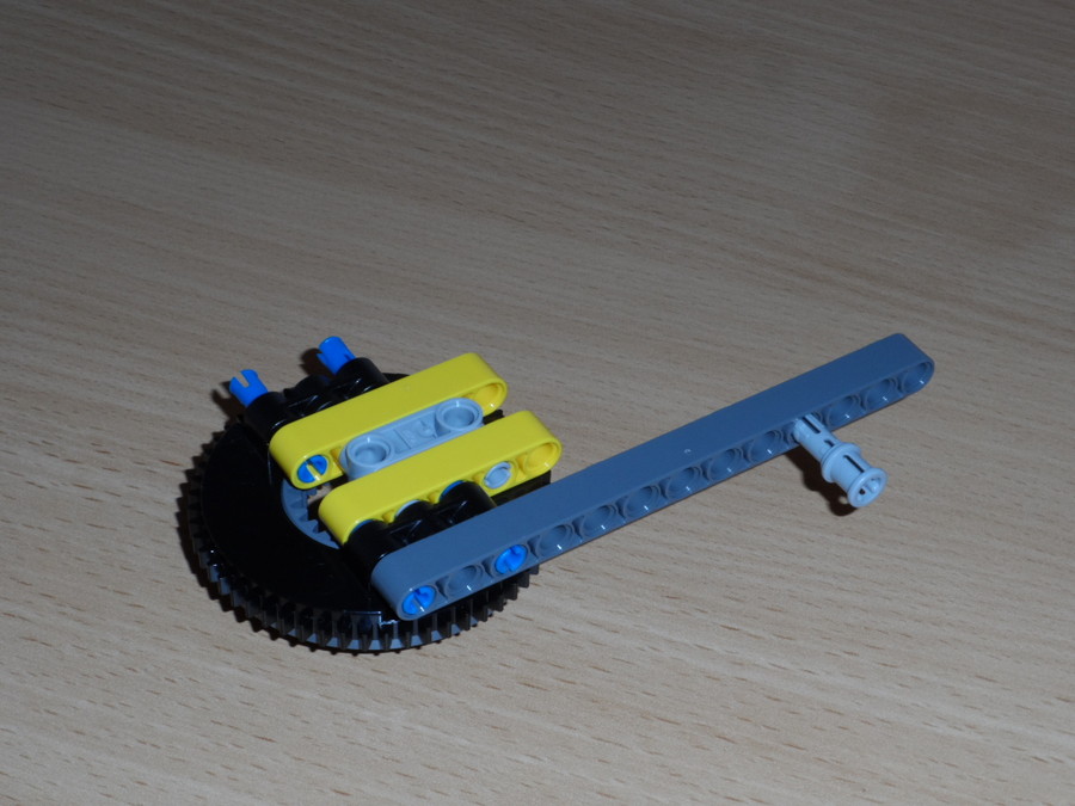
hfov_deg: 26.7
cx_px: 538
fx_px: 2267
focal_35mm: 73
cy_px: 403
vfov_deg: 20.2
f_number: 7.7
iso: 100
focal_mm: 11.9
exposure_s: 1/20
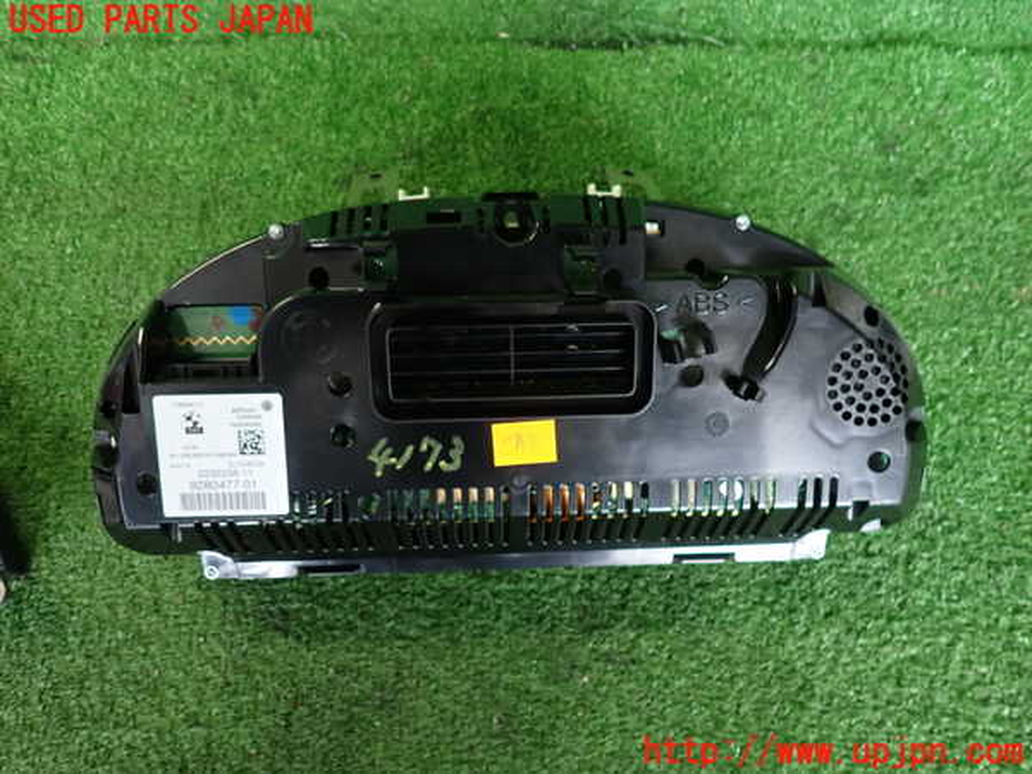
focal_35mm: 25
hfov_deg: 69.4
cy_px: 387
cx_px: 516
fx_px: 745
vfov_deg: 54.9
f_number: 2
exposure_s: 1/30
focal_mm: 4.5
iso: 320
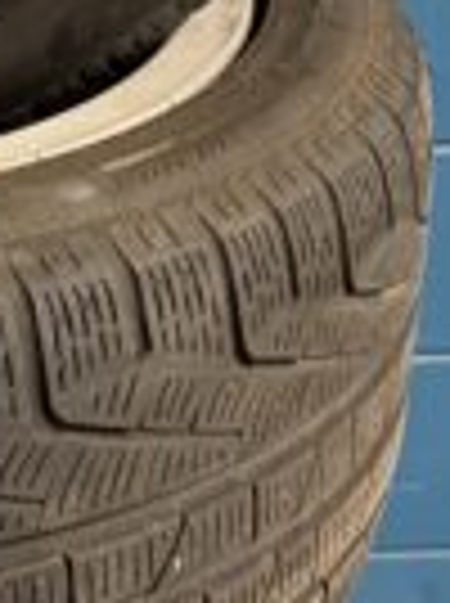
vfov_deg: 11.3
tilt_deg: -22.5
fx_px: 3043
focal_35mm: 175
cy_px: 144
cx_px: -416
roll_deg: -1.7
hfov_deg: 8.1
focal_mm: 5.96
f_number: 1.6
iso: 320
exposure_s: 1/50
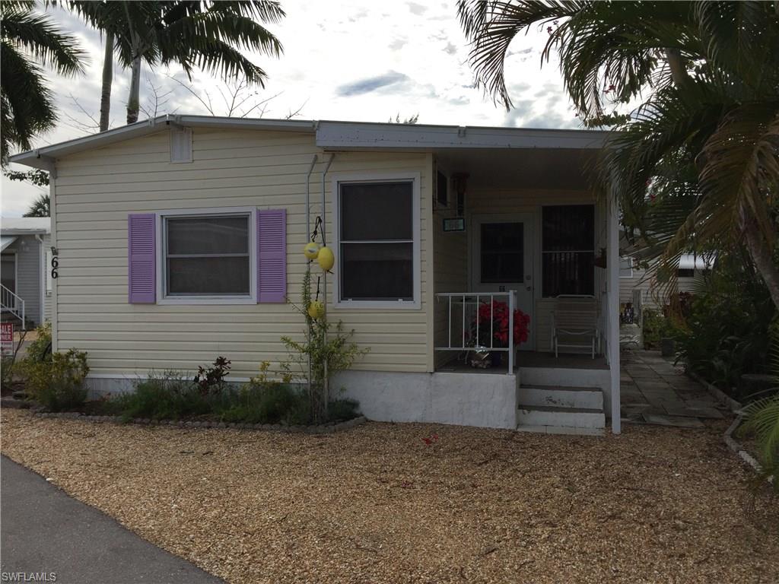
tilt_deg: -1.2
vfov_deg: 48.2
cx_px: 390
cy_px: 292
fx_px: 653
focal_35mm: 29
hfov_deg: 61.7
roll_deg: -0.5
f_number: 2.2
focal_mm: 4.15
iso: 32
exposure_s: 1/2825
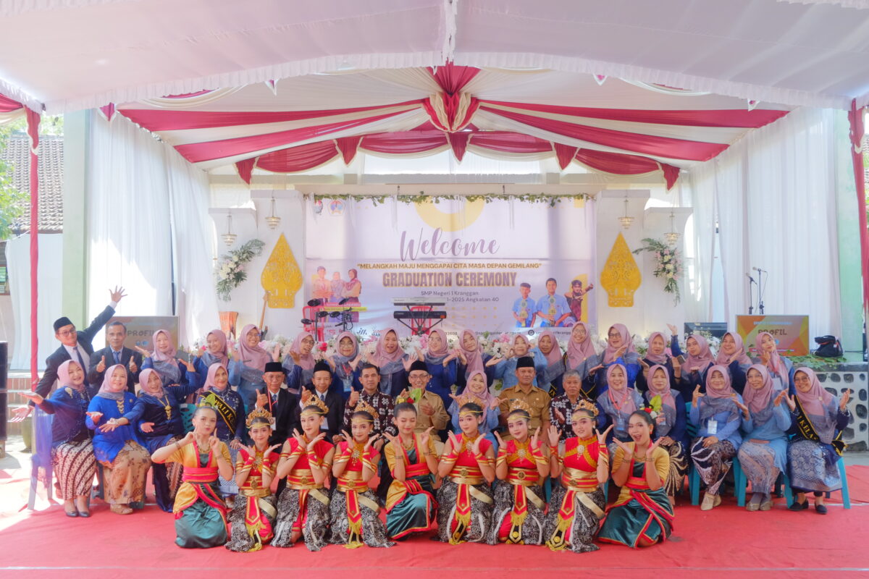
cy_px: 290
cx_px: 434
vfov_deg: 37.9
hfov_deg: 54.4
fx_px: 845
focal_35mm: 35
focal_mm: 23.2
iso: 2000
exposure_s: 1/250
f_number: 5
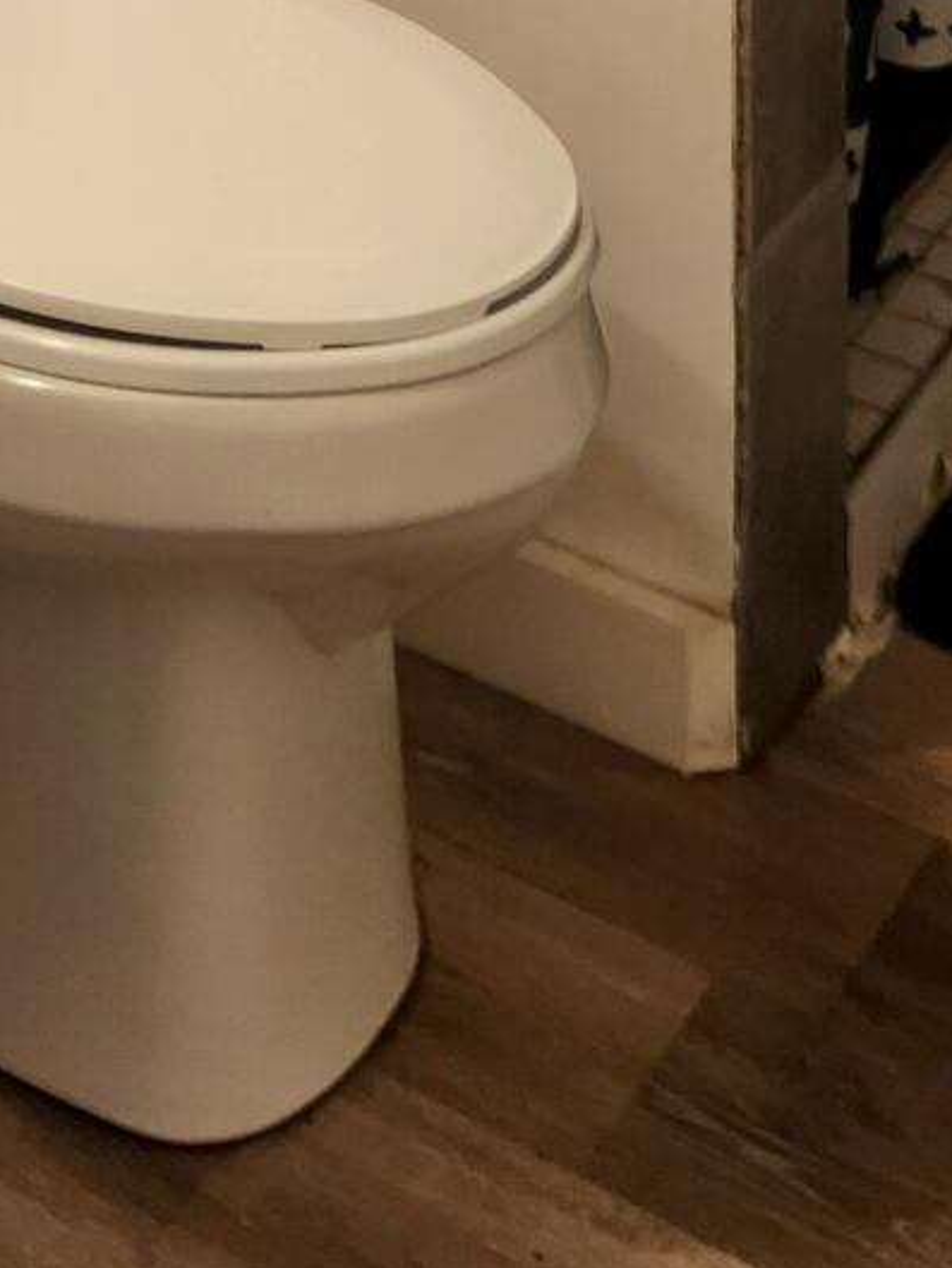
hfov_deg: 16.6
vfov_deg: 18.0
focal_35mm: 87
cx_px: -7
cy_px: -1002
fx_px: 3189
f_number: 1.8
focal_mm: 5.4
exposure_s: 1/120
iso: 160
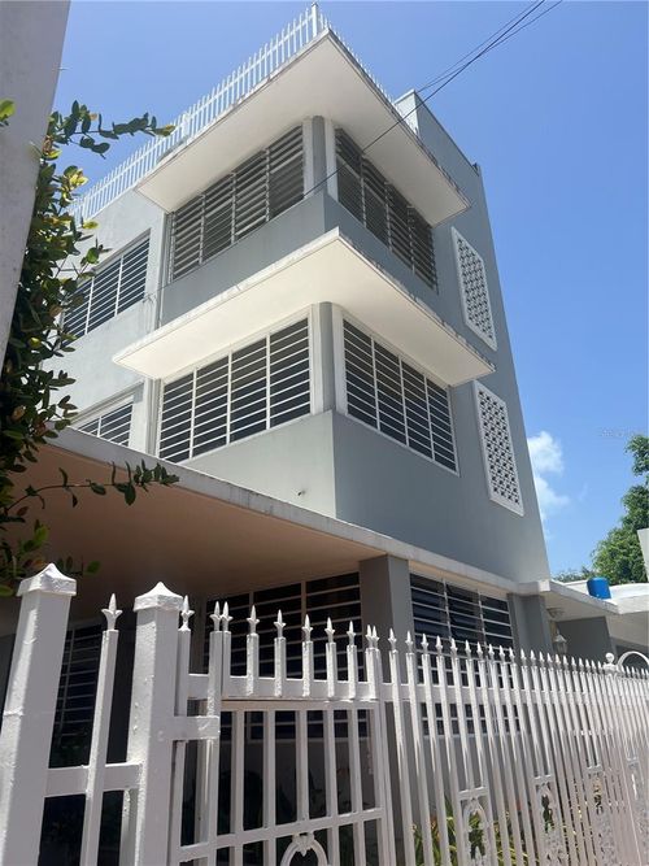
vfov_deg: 67.3
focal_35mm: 26
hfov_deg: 53.0
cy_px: 433
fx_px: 650
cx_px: 324
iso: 50
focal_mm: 5.7
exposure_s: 1/4274
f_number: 1.5
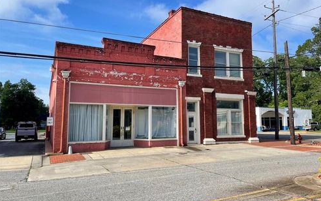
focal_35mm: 28
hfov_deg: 66.4
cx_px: 160
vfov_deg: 44.6
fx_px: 245
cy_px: 98
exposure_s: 1/3125
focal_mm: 4.2
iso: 32
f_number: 1.6
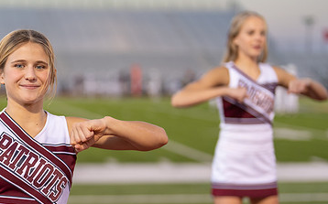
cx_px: 66
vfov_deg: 13.2
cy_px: 143
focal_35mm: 99
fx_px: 884
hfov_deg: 20.8
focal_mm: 50
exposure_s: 1/1000
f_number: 1.2
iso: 400
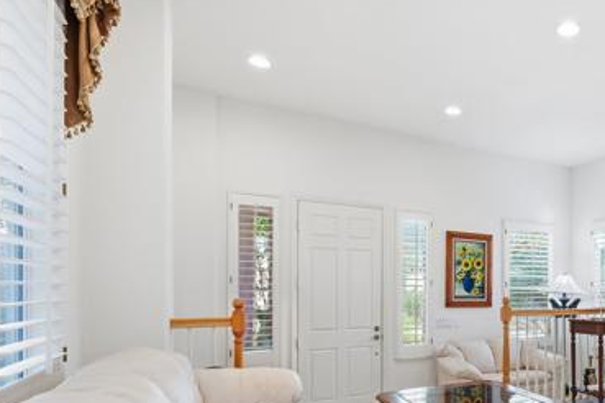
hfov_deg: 60.0
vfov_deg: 46.8
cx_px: 515
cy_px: 291
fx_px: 451
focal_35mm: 27
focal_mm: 15.5
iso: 100
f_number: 8
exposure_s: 1/60
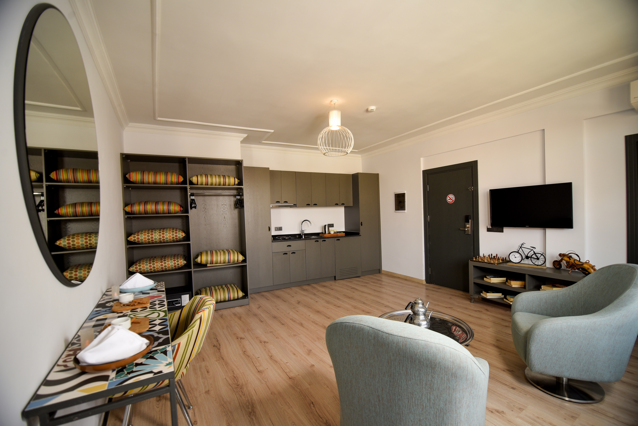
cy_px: 213
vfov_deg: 77.4
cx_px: 319
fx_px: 266
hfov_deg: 100.4
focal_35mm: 15
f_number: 4.5
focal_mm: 15
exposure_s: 1/100
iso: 320
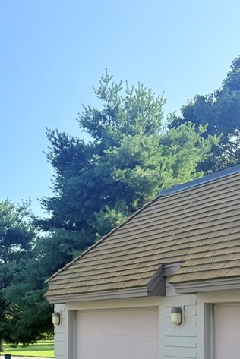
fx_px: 539
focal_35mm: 54
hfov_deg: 24.8
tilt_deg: +0.7
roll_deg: -0.7
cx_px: 60
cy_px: 319
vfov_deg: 34.9
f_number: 1.78
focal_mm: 6.76
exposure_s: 1/2611
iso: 80
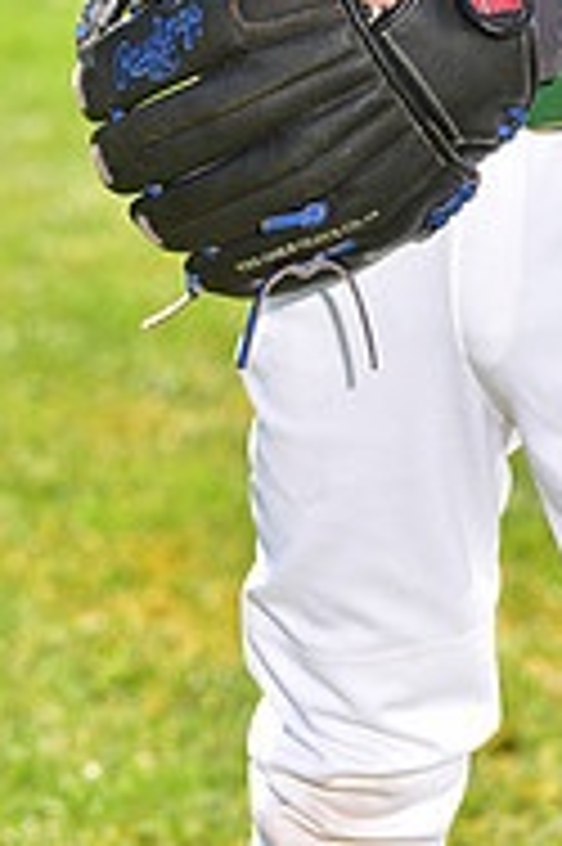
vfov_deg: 5.5
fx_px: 8703
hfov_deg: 3.7
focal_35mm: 371
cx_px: 506
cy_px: -405
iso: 100
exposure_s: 1/250
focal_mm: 120
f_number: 5
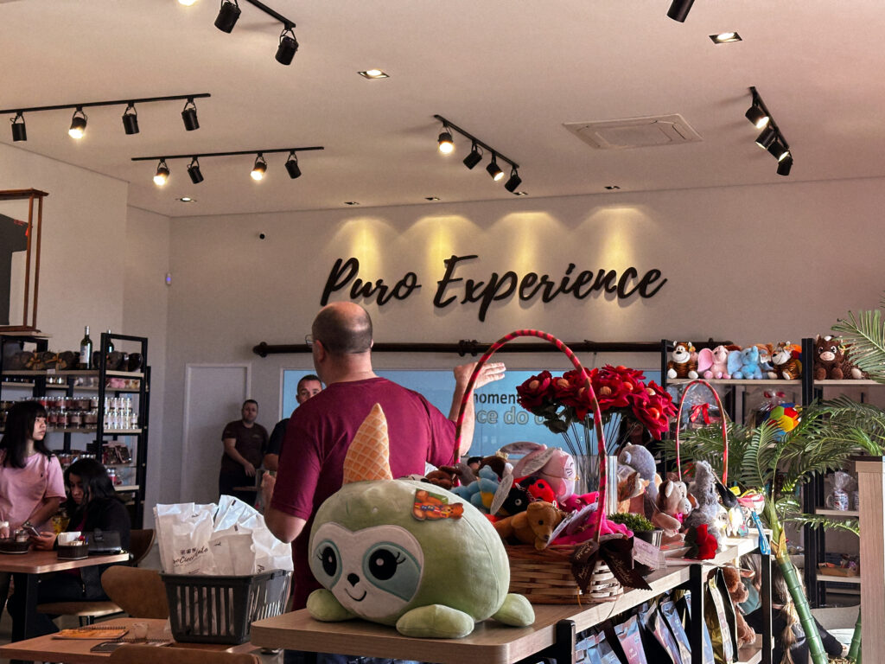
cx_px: 442
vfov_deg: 30.3
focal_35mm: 48
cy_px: 332
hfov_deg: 39.7
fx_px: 1227
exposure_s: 1/120
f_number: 1.8
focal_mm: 6.86
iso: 160
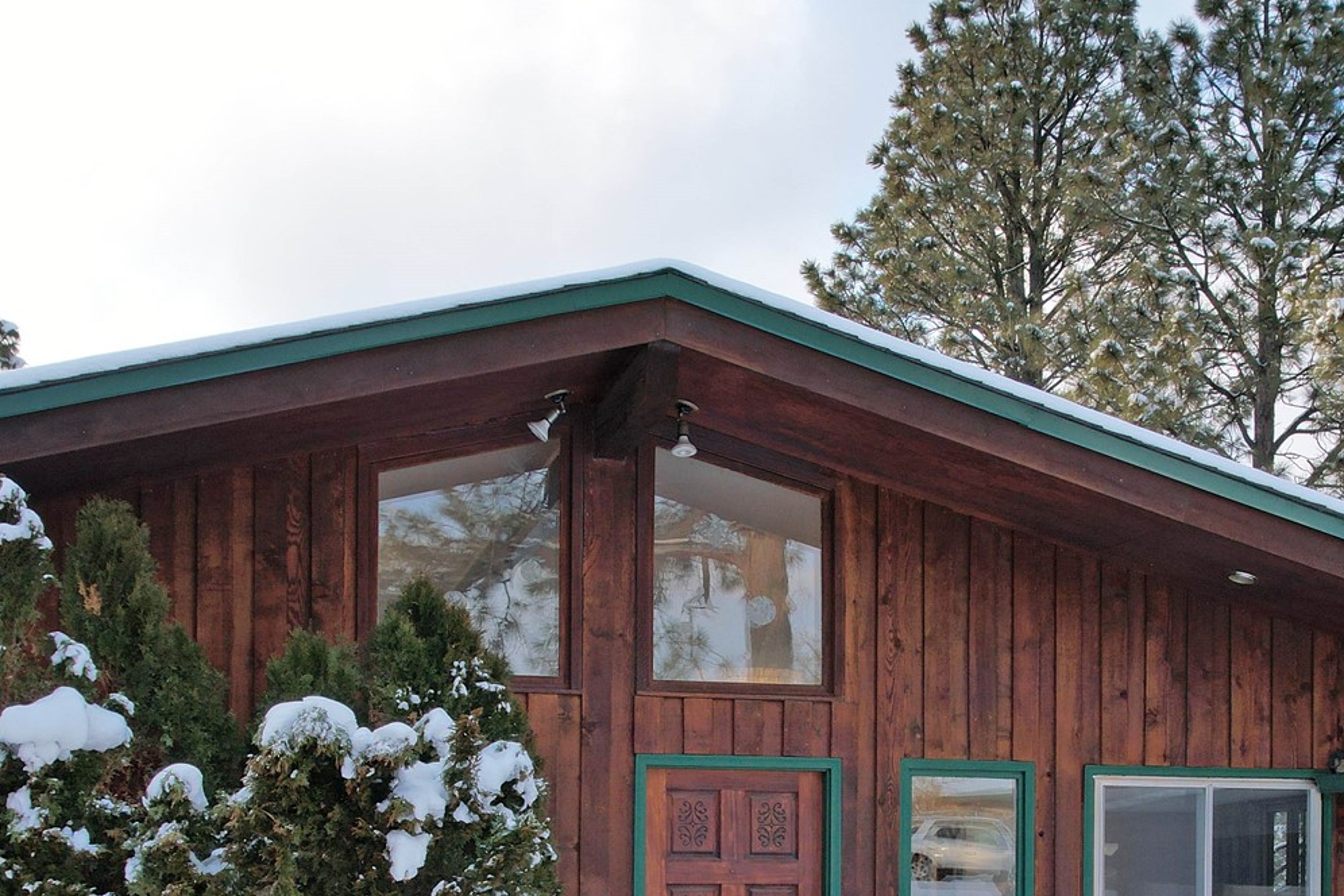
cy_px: 876
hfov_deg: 41.0
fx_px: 1792
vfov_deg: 26.7
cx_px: 763
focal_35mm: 48
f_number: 2.8
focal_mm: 8.38
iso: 100
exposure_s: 1/320
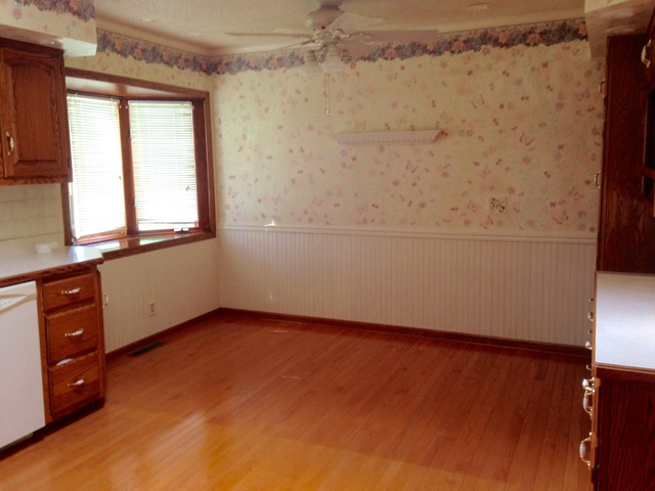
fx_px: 624
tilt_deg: -7.3
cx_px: 328
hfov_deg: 55.4
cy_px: 246
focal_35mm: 33
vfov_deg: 42.9
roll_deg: -0.8
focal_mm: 4.12
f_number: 2.4
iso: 64
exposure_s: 1/20
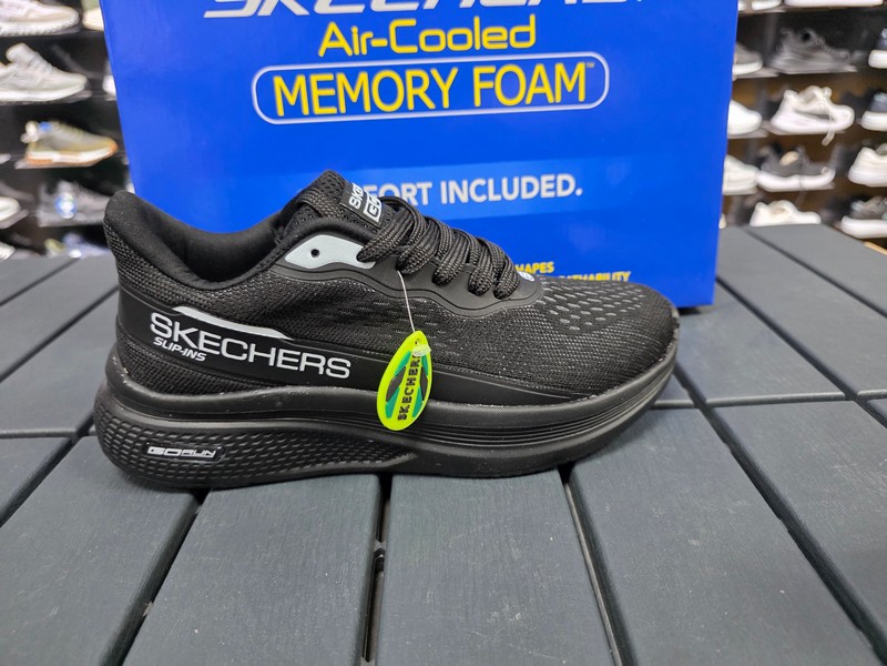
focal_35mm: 23
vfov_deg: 58.9
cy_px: 333
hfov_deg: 73.9
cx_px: 444
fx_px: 589
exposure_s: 1/100
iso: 400
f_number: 1.7
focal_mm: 6.3
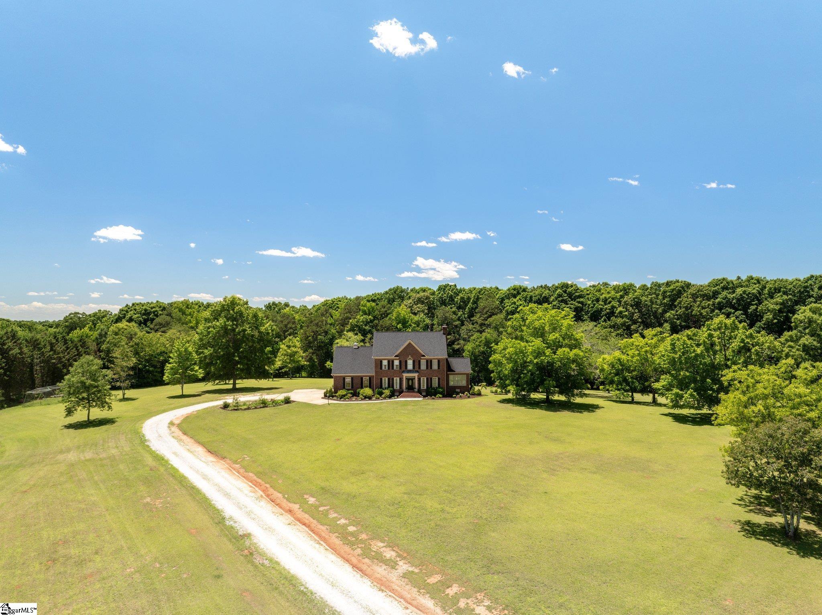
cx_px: 411
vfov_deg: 56.8
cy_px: 308
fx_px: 570
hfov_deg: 71.6
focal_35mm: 24
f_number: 5
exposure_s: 1/50
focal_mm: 12.29
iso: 100
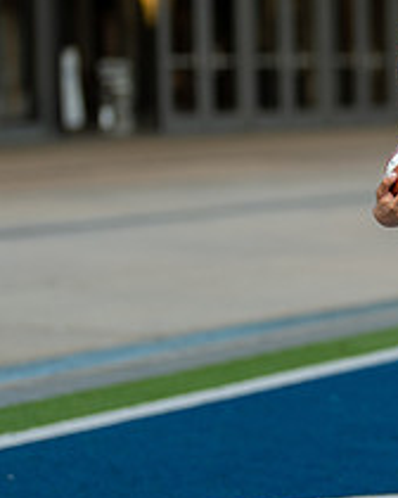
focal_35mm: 153
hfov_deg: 9.9
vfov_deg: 12.6
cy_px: 246
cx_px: 552
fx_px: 2253
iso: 100
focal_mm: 50
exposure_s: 1/400
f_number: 1.2
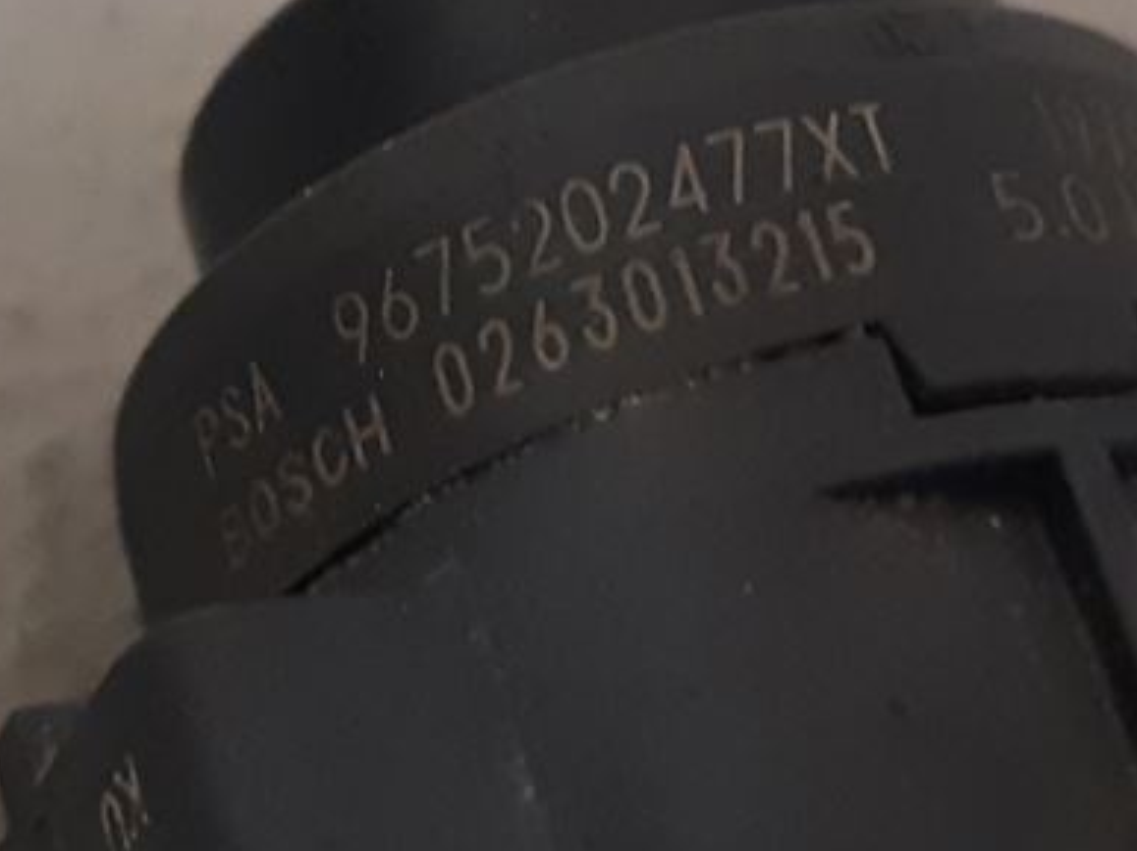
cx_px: 477
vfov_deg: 10.7
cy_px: 80
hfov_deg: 14.3
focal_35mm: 138
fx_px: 4530
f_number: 1.7
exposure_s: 1/33
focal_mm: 3.93
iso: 200
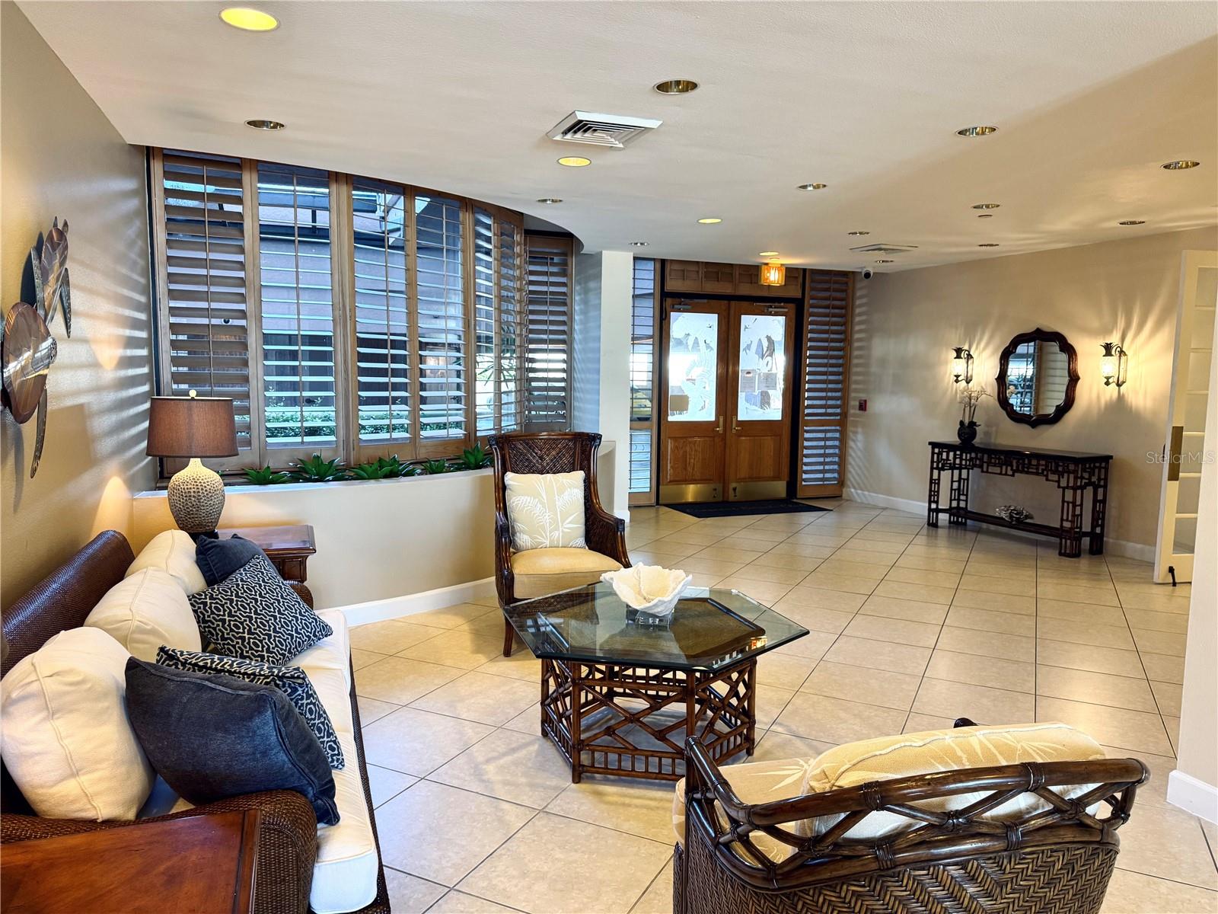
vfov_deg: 56.8
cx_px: 609
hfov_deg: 71.6
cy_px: 457
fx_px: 844
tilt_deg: -6.8
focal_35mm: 24
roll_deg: -0.3
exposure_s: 1/60
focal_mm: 6.76
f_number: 1.78
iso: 250
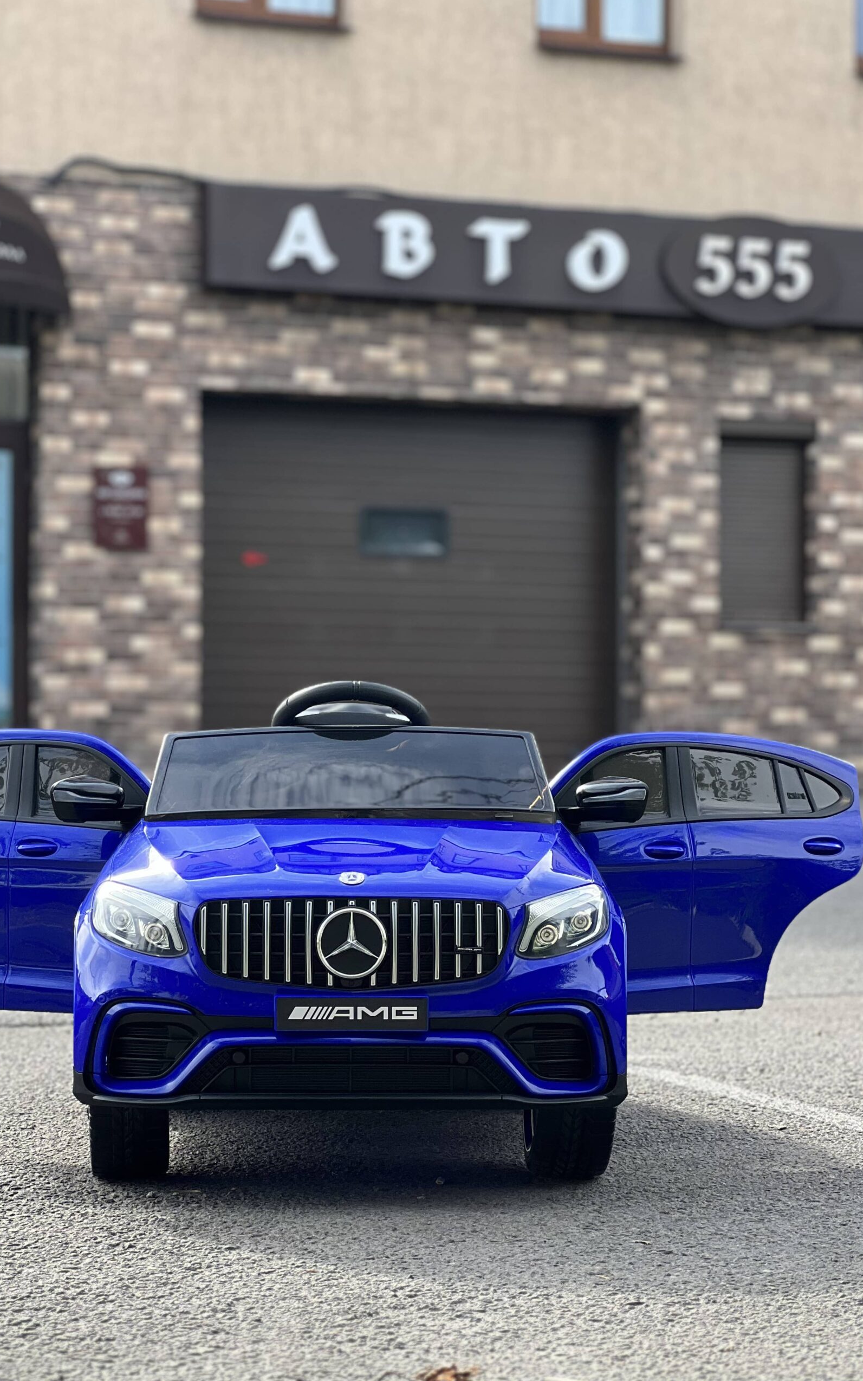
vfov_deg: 25.2
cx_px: 356
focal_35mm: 82
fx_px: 3085
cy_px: 688
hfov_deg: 15.9
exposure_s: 1/158
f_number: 2.8
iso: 40
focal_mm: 9
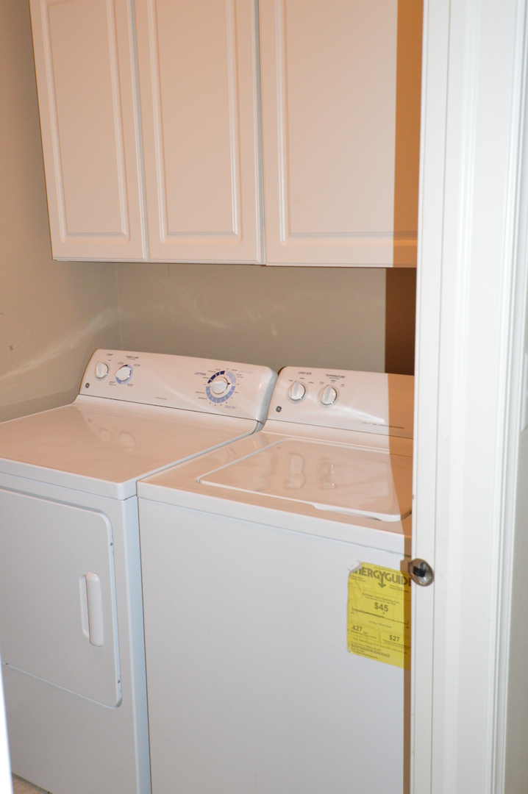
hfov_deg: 36.8
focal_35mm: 36
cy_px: 397
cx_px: 264
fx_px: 793
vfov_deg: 53.2
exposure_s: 1/60
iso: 2000
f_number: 4.5
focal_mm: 24
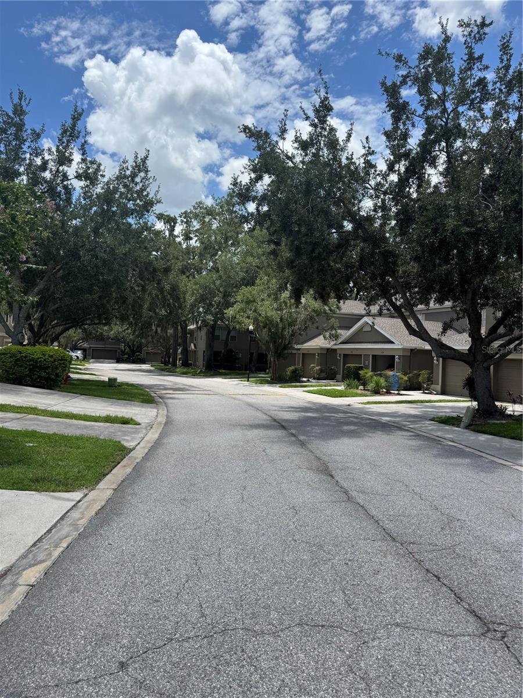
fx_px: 483
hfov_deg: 56.8
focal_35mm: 24
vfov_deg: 71.6
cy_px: 349
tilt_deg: +0.5
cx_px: 262
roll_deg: -1.7
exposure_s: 1/3413
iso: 80
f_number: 1.78
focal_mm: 6.76
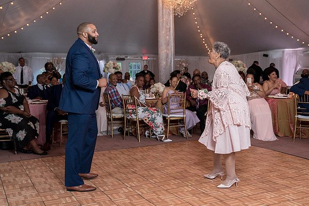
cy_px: 86
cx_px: 171
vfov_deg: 30.6
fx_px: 376
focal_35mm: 44
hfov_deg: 44.6
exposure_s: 1/200
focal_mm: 35
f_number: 4
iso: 2000
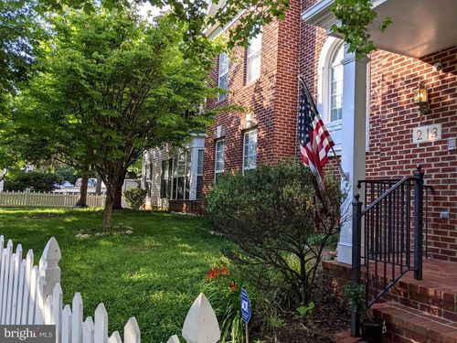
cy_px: 172
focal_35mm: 27
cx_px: 228
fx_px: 356
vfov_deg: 51.4
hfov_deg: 65.3
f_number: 1.8
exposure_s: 1/903
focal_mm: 4.44
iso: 49
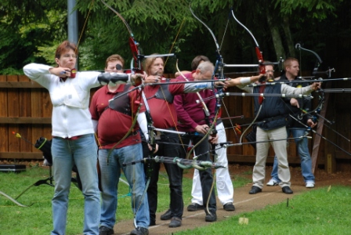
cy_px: 118
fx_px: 1098
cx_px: 176
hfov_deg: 18.2
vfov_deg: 12.2
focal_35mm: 112
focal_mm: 75
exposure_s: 1/125
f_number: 5.6
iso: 280
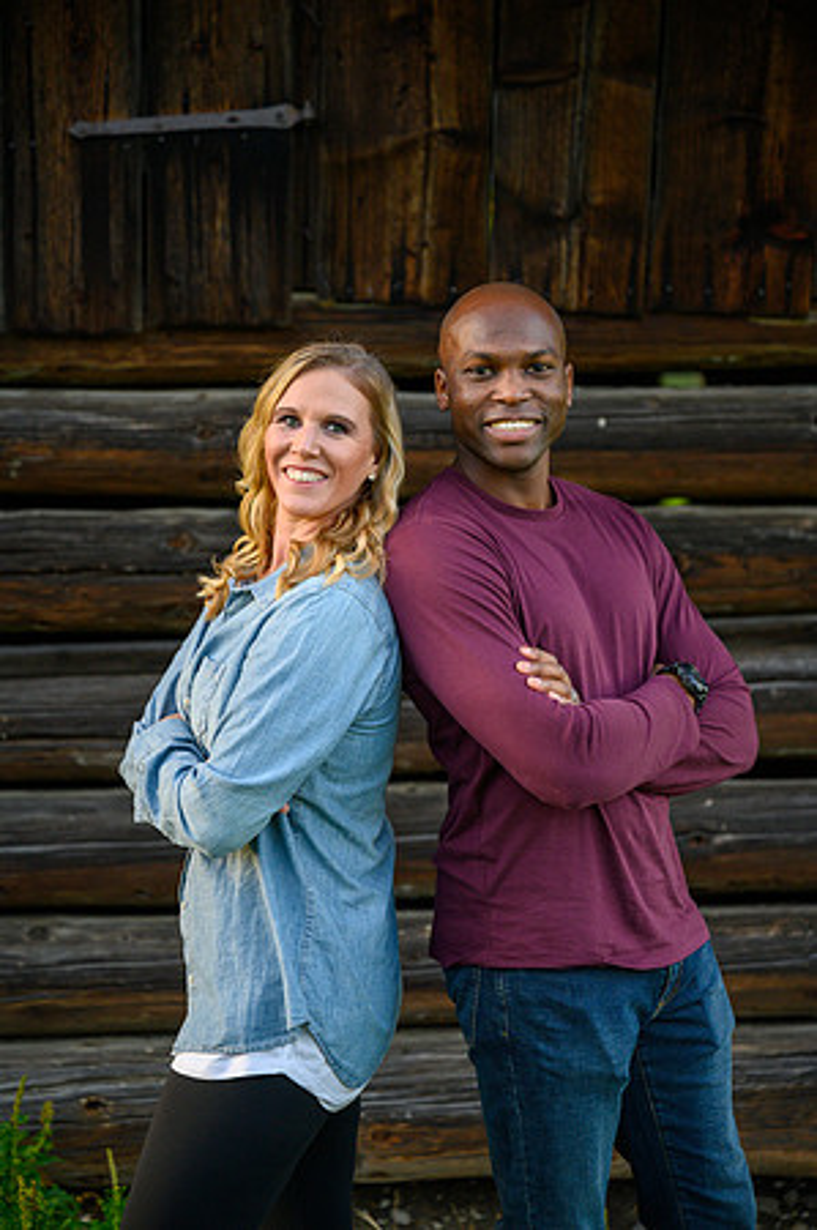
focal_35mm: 70
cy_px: 615
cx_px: 408
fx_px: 2388
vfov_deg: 28.9
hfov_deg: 19.4
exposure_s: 1/640
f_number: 2.8
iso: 400
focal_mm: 70
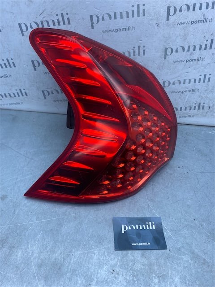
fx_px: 215
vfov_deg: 67.3
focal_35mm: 26
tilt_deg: -45.0
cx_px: 108
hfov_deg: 53.1
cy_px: 144
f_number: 1.8
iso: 32
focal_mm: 4.25
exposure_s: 1/606
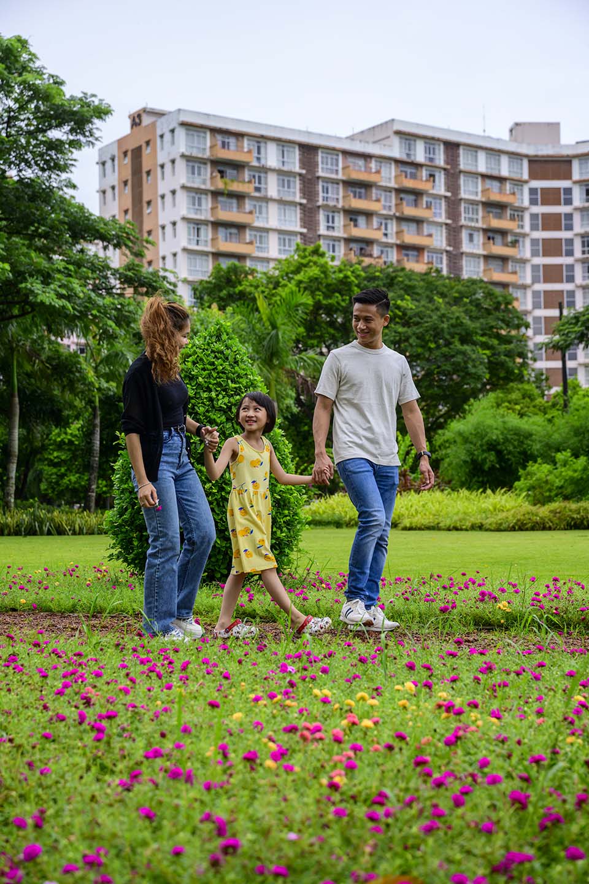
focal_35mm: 53
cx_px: 294
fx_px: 1301
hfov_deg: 25.5
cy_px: 442
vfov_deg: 37.5
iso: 720
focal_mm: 53
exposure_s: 1/2000
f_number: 4
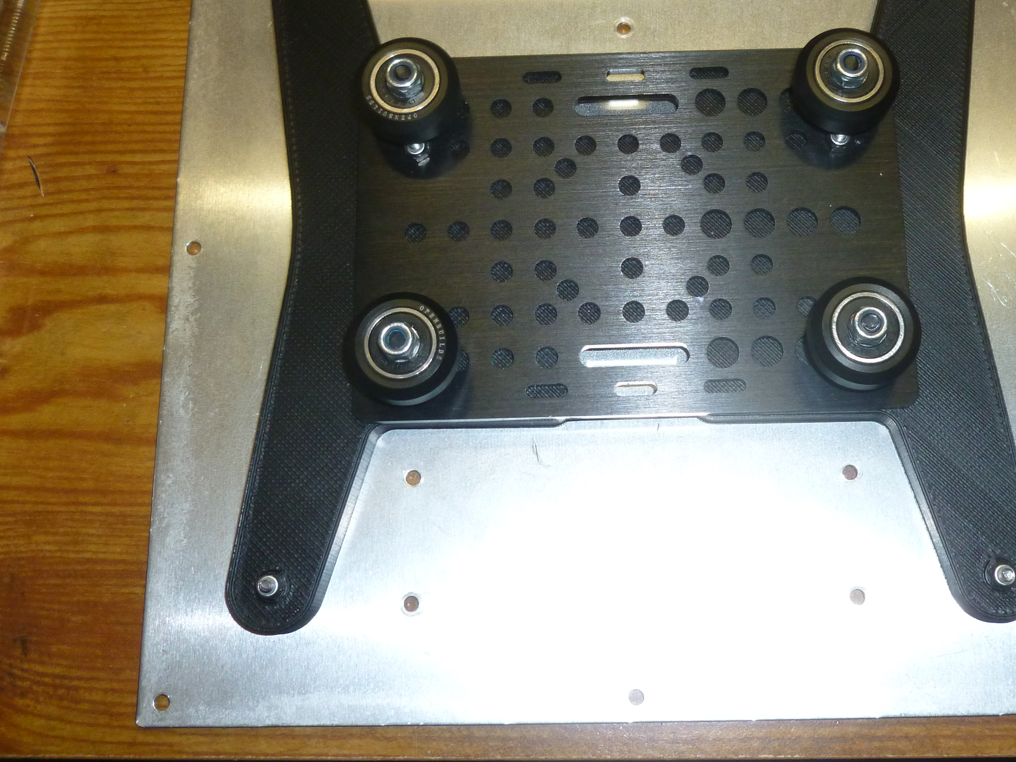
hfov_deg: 43.6
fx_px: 1262
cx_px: 620
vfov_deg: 33.4
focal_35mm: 43
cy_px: 276
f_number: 3.3
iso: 160
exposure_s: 1/60
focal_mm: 5
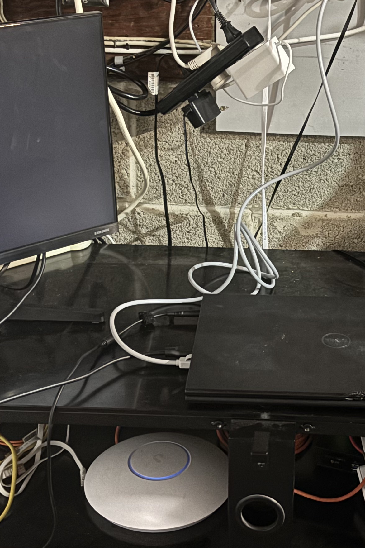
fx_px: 943
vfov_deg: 32.4
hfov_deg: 21.8
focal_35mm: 62
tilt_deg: -24.8
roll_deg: -1.5
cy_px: 249
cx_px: 254
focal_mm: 5.96
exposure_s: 1/24
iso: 1000
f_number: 1.6
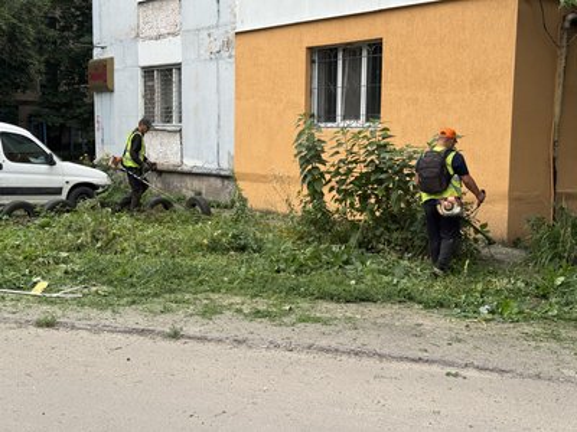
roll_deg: -0.4
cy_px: 216
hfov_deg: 39.7
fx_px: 800
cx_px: 288
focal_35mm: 48
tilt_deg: -5.6
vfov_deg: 30.3
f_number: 1.78
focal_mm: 6.76
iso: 64
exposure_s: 1/685
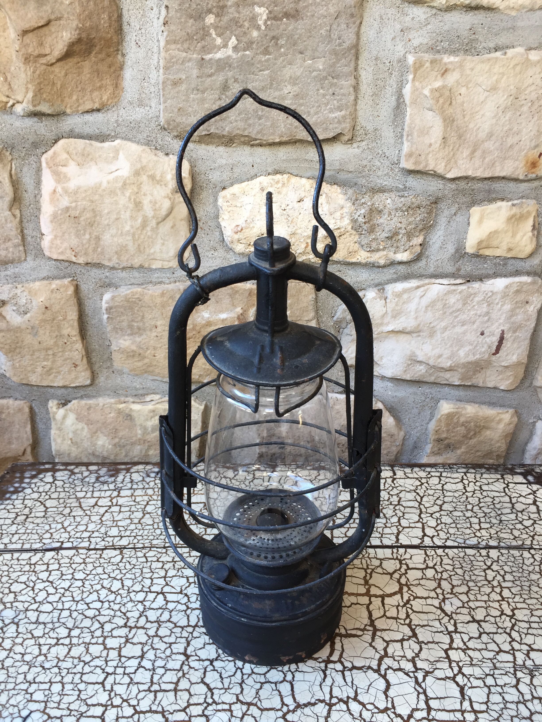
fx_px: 605
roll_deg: +1.6
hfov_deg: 48.2
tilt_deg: -25.3
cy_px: 361
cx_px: 271
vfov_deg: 61.7
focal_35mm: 29
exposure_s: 1/50
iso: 40
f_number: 2.2
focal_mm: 4.15
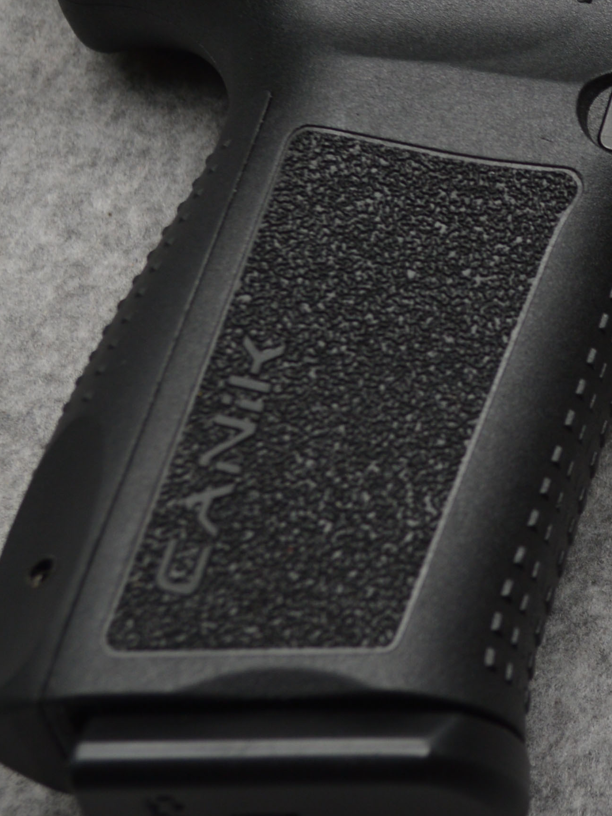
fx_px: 3089
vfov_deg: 15.0
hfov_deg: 10.9
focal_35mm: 131
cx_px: 899
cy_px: 207
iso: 100
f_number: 4.5
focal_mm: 26
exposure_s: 1/200
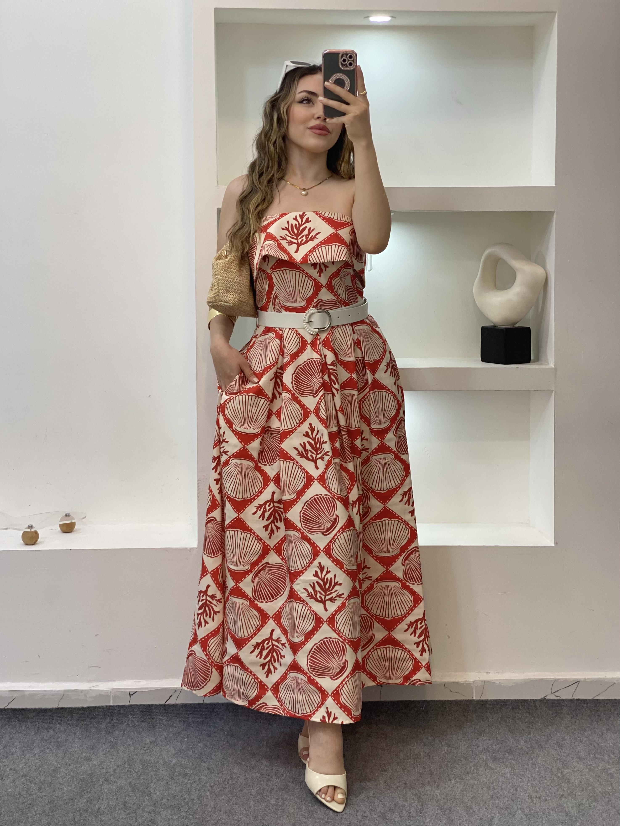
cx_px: 310
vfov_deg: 36.8
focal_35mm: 52
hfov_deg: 28.0
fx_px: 1242
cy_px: 413
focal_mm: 6
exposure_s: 1/100
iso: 80
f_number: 2
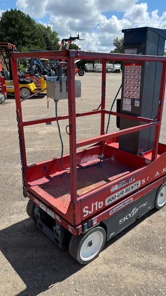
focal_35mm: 29
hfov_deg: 40.0
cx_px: 101
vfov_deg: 66.1
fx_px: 227
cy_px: 146
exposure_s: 1/2639
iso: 50
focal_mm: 5.96
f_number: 1.6
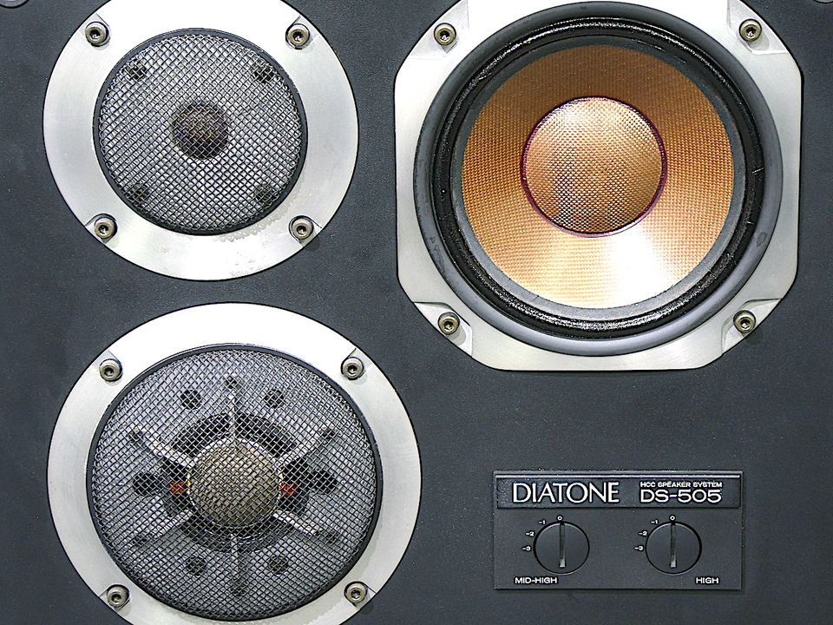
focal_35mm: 124
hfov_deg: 15.9
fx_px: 2984
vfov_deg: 12.0
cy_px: 312
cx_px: 416
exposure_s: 1.6
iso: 100
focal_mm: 22.3
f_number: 5.2
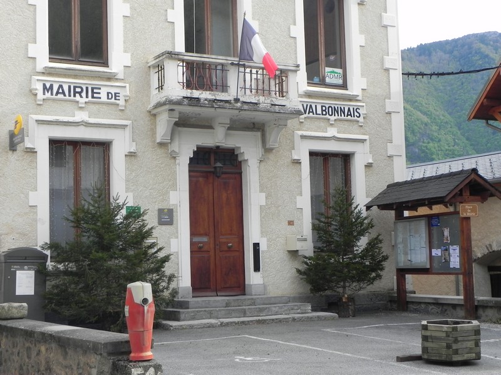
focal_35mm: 58
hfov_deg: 33.2
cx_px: 250
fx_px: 839
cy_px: 188
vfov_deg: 25.2
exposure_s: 1/153
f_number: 4.5
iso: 160
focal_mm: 10.3
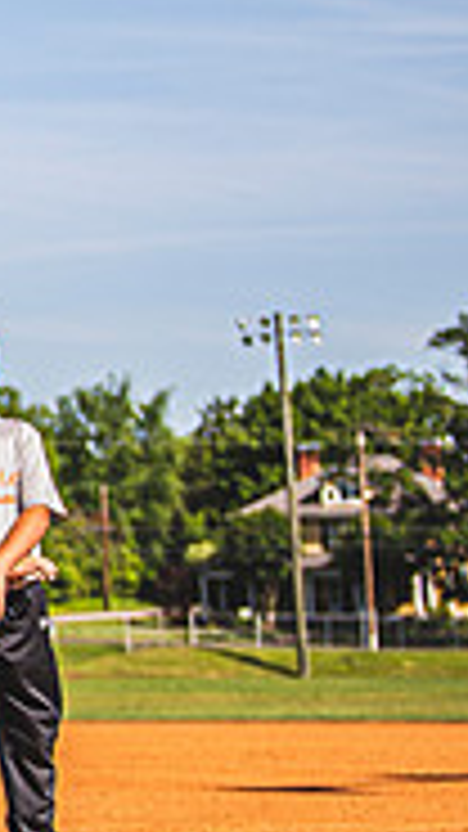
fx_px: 3244
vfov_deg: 14.6
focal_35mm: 147
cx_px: -877
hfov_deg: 7.4
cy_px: 319
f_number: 5.6
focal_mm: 35
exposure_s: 1/1250
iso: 100
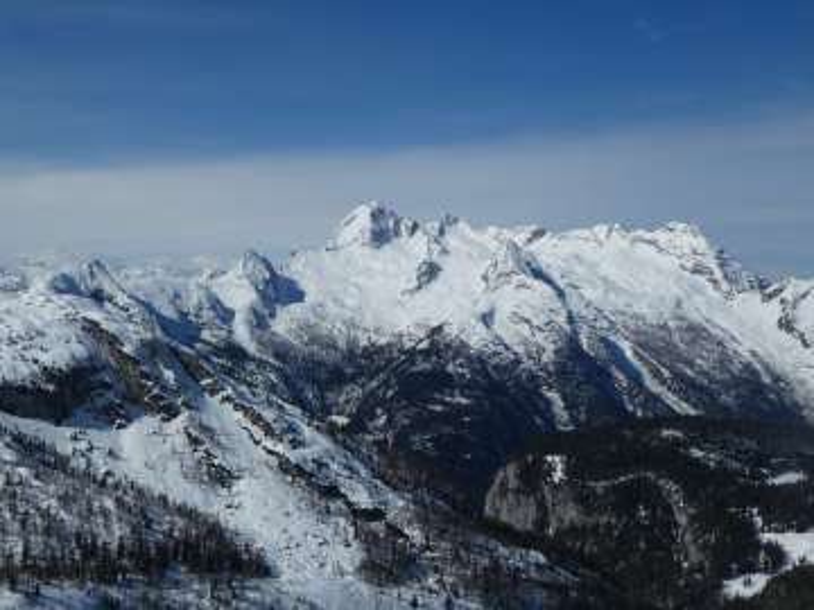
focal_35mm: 44
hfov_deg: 42.9
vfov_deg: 32.9
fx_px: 1035
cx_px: 407
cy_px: 305
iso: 80
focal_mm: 7.8
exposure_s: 1/1000
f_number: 6.3
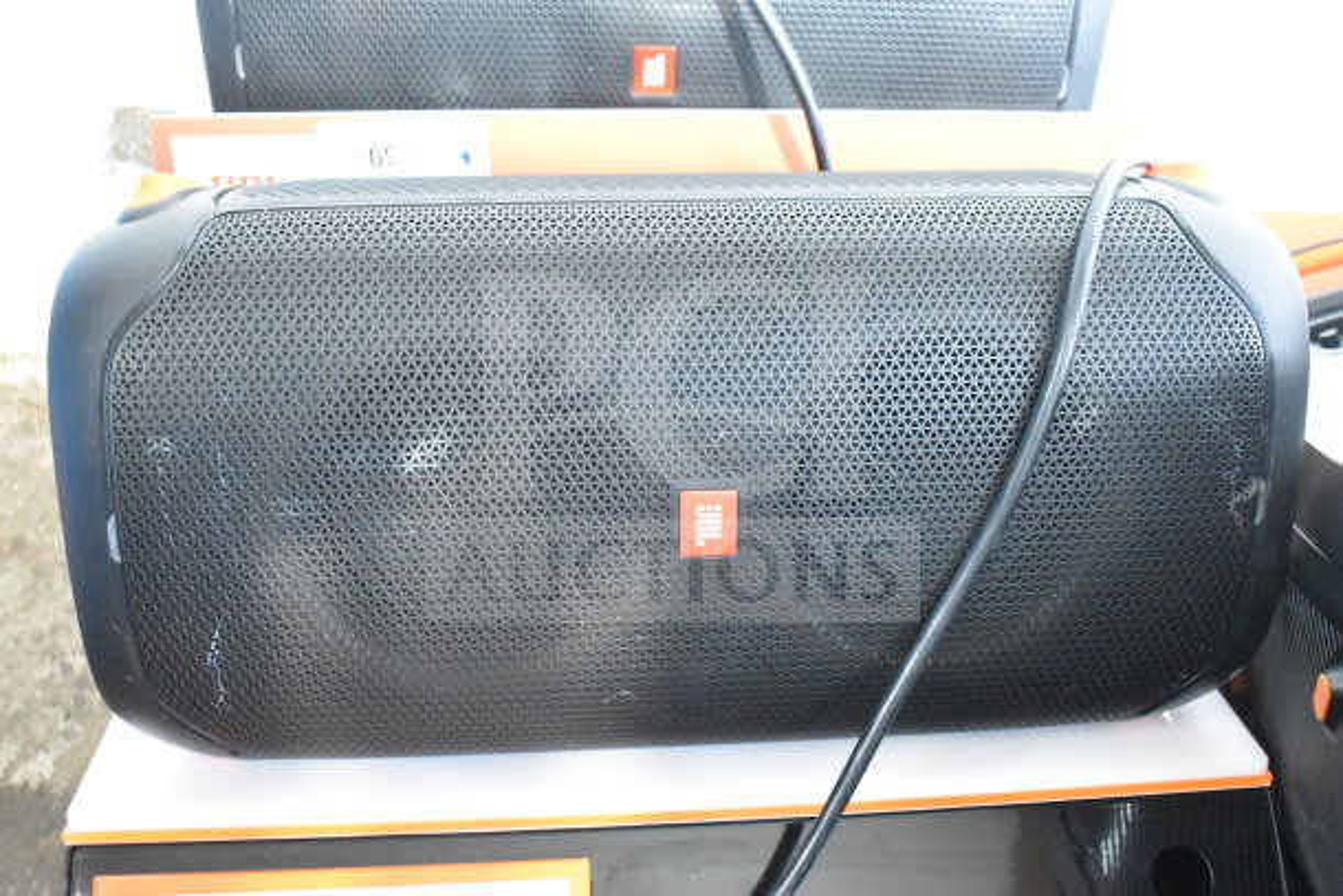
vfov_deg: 36.9
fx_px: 1343
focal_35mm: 36
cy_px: 448
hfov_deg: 53.1
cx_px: 672
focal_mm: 24
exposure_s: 1/40
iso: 10000
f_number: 3.8
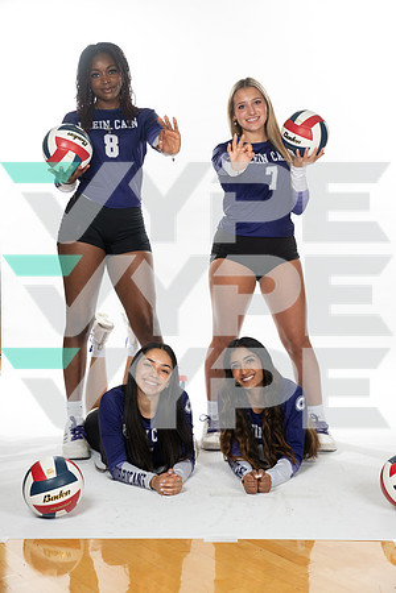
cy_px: 296
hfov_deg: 23.4
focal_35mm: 58
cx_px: 198
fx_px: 957
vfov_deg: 34.5
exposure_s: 1/320
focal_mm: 58
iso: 800
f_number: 7.1
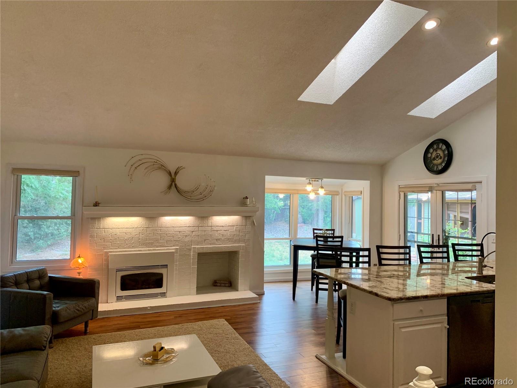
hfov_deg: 67.3
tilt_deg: +0.4
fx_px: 388
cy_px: 194
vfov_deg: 53.1
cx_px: 258
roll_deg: -0.6
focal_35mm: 26
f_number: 1.8
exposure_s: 1/60
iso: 100
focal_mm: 4.25
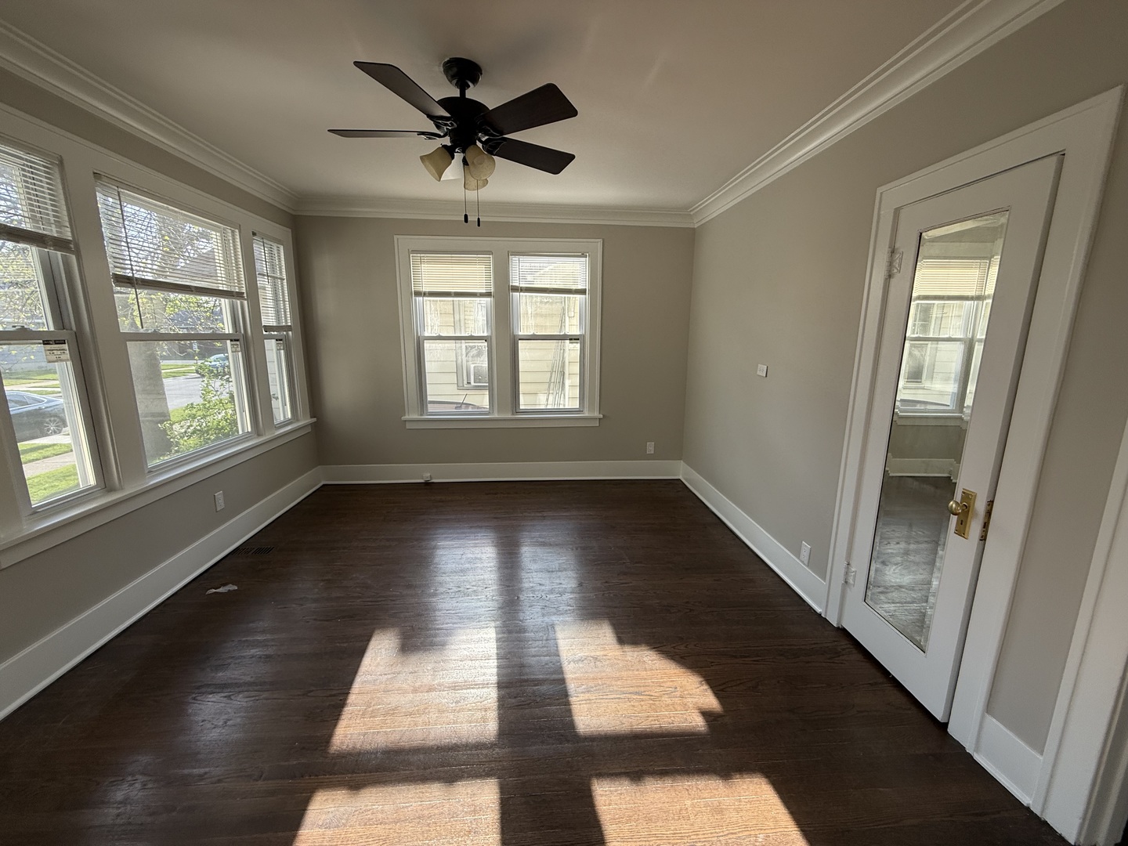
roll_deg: +0.3
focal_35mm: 14
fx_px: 456
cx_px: 564
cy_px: 423
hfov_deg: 102.1
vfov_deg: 85.7
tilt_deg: -10.5
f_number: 2.2
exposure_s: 1/210
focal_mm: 2.22
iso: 64
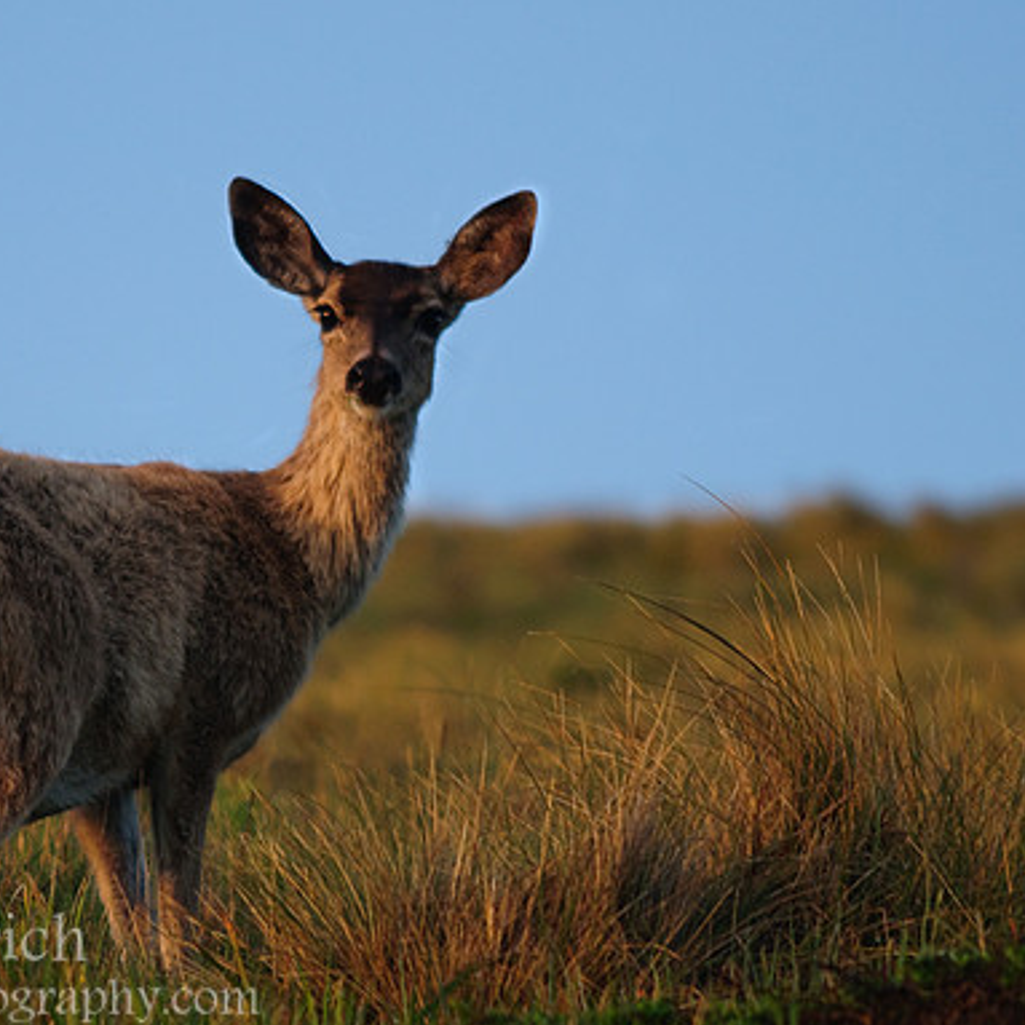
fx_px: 15511
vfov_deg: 3.8
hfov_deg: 3.8
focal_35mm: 463
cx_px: 329
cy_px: 512
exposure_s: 1/160
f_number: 5.6
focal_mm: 240
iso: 400
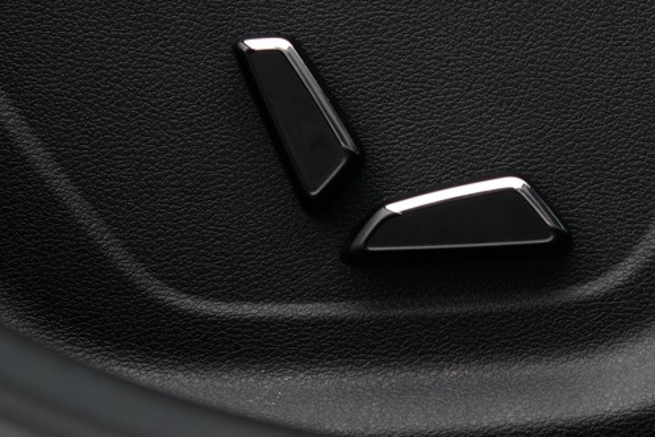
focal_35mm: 90
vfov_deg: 15.2
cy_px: 197
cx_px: 421
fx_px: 1637
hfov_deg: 22.6
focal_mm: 23
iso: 80
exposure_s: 1/200
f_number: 2
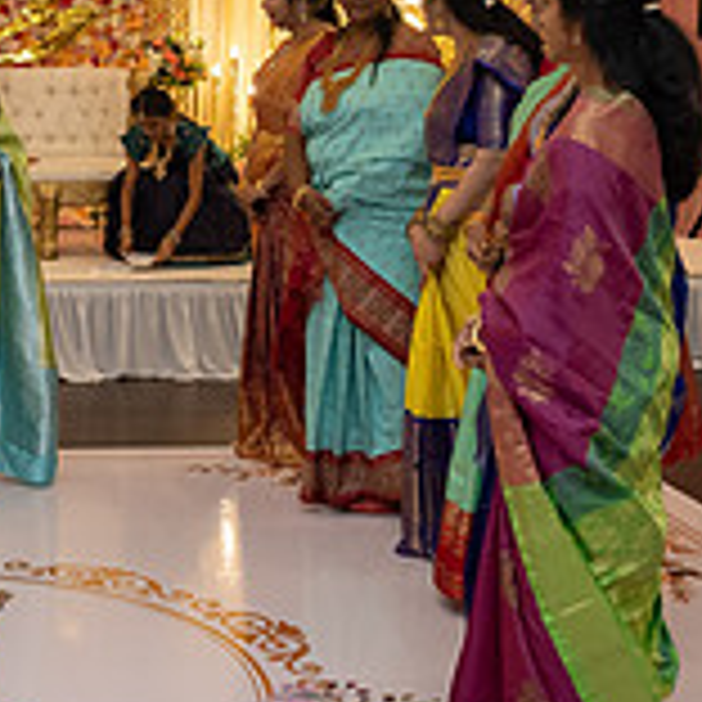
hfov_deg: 21.5
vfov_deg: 22.1
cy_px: 232
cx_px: 14
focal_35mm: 78
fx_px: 1790
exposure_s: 1/160
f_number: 4
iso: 1250
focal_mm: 24
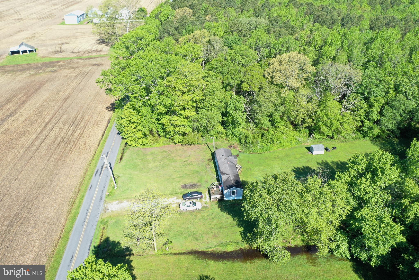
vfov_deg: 46.4
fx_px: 326
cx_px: 210
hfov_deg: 65.5
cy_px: 140
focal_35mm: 28
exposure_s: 1/240
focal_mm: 10.26
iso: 100
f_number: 5
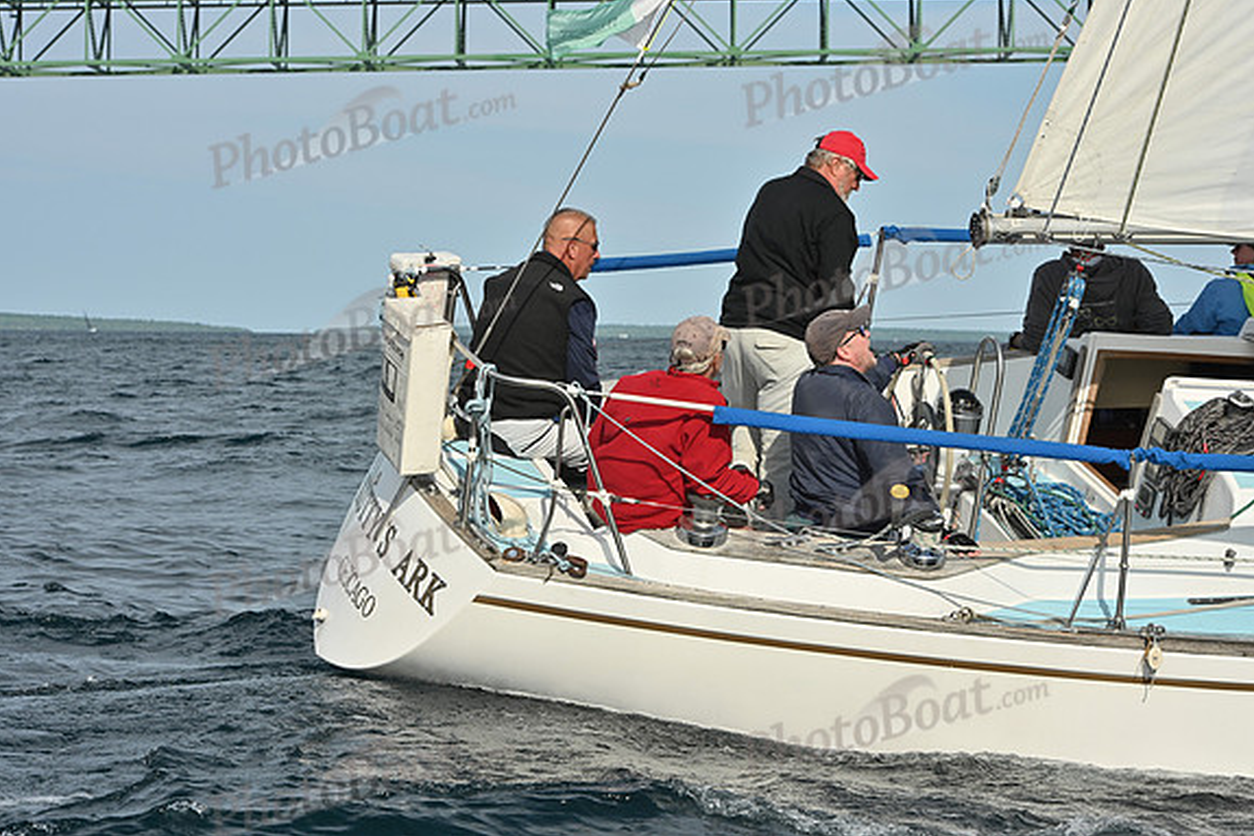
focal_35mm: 113
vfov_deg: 12.1
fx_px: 3935
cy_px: 416
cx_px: 630
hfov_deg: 18.1
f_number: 13
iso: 320
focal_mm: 112
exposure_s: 1/1000
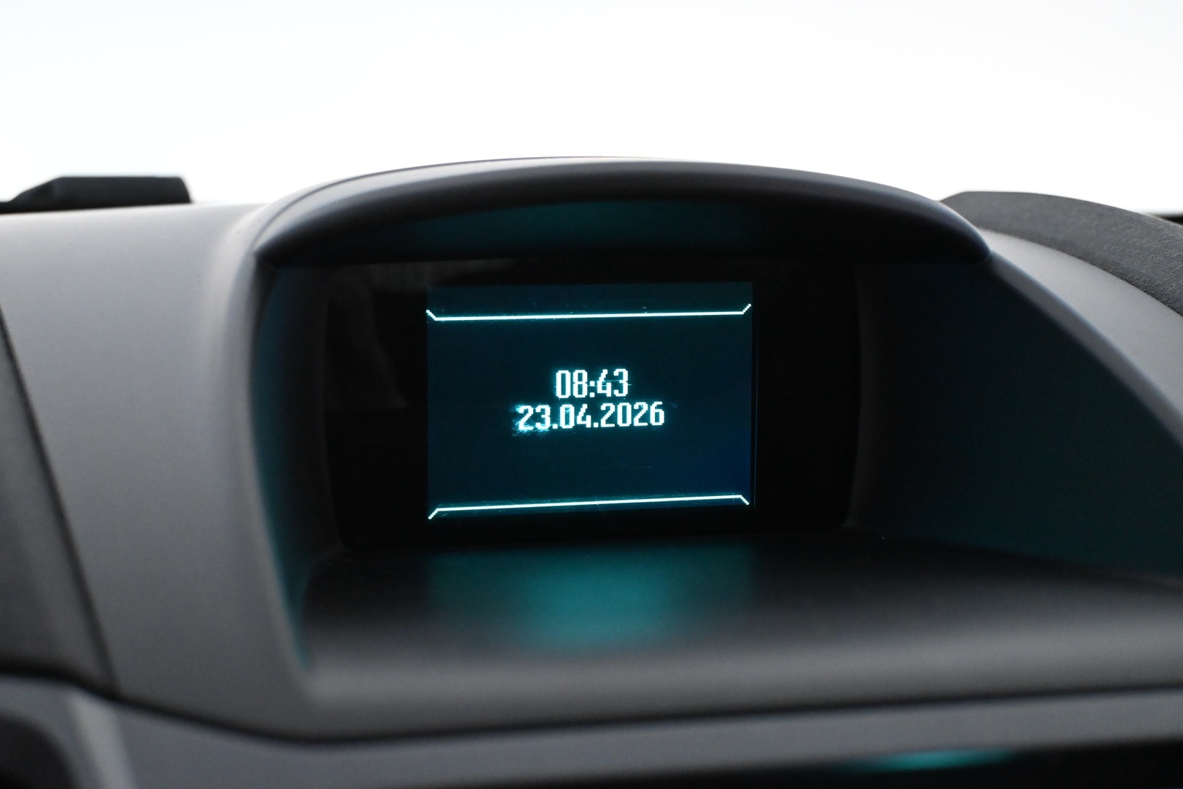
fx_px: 1824
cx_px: 592
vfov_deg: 24.4
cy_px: 394
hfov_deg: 35.9
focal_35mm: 56
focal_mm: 37
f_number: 5.3
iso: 5600
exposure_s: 1/60
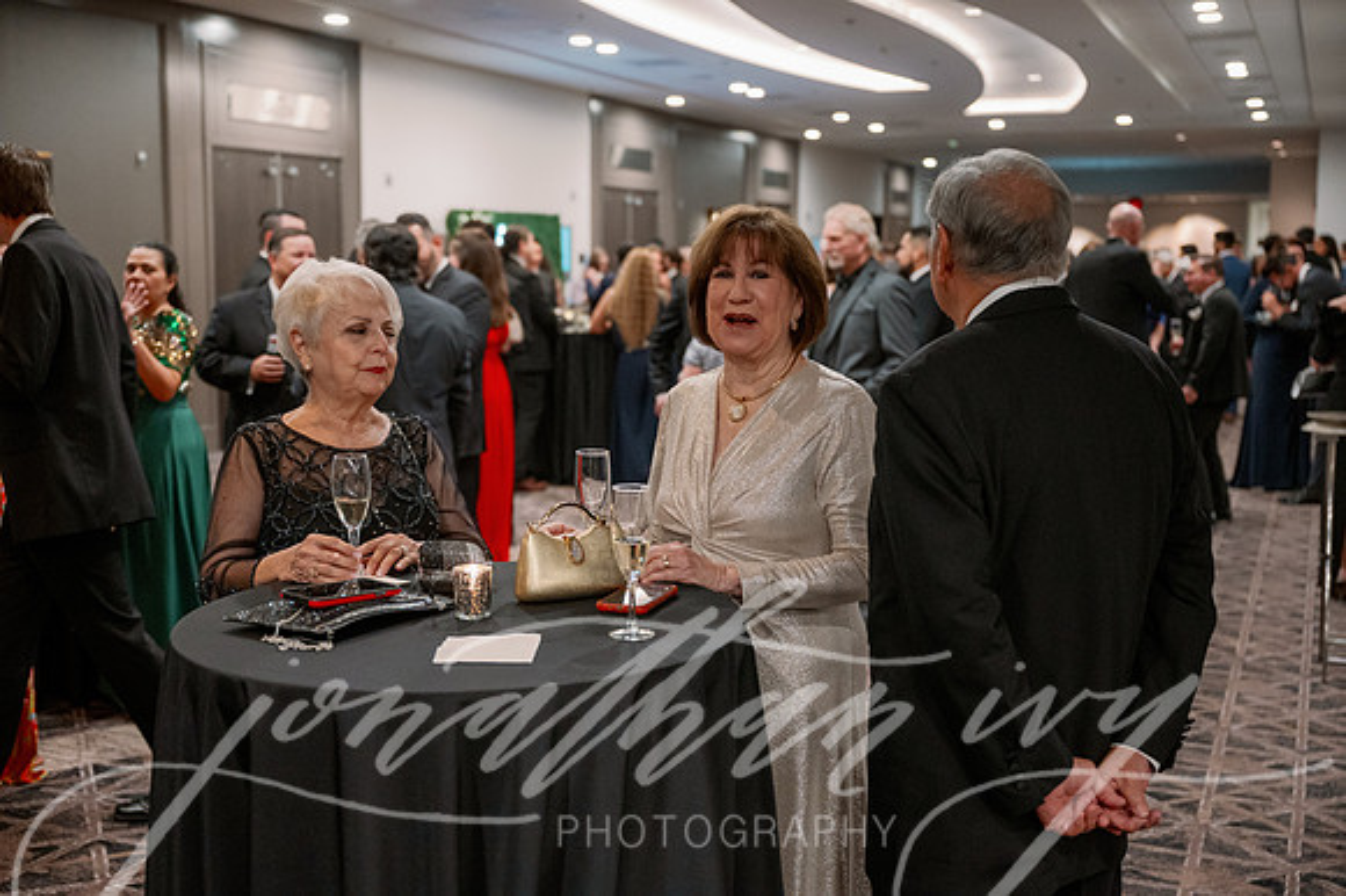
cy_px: 448
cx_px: 673
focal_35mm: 41
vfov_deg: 32.6
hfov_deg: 47.4
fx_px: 1532
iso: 3200
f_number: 2.8
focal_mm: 41
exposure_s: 1/250
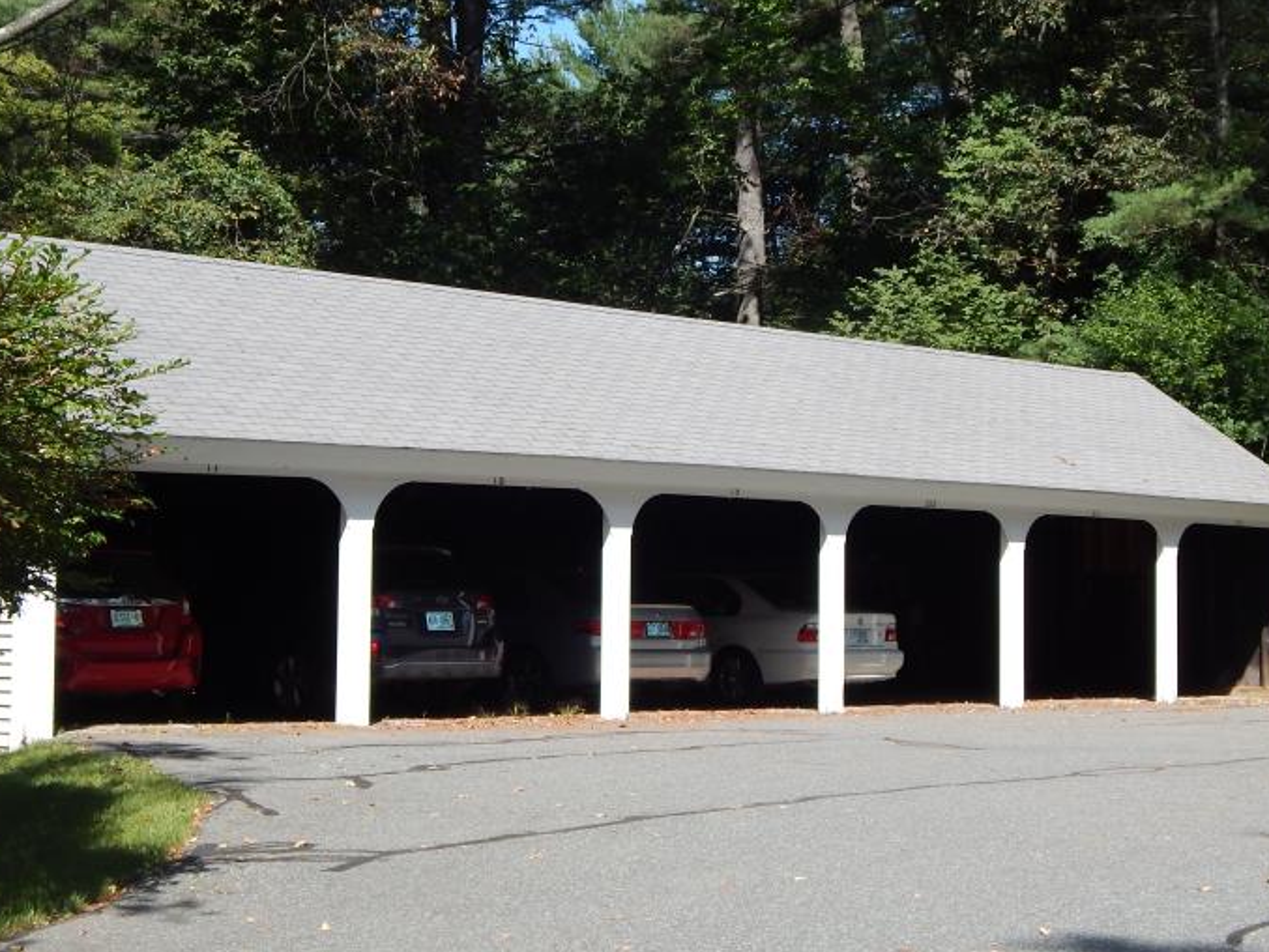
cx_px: 691
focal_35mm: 74
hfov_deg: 26.3
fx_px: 2714
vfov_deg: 19.9
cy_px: 445
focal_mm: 8.6
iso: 125
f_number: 3.7
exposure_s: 1/800
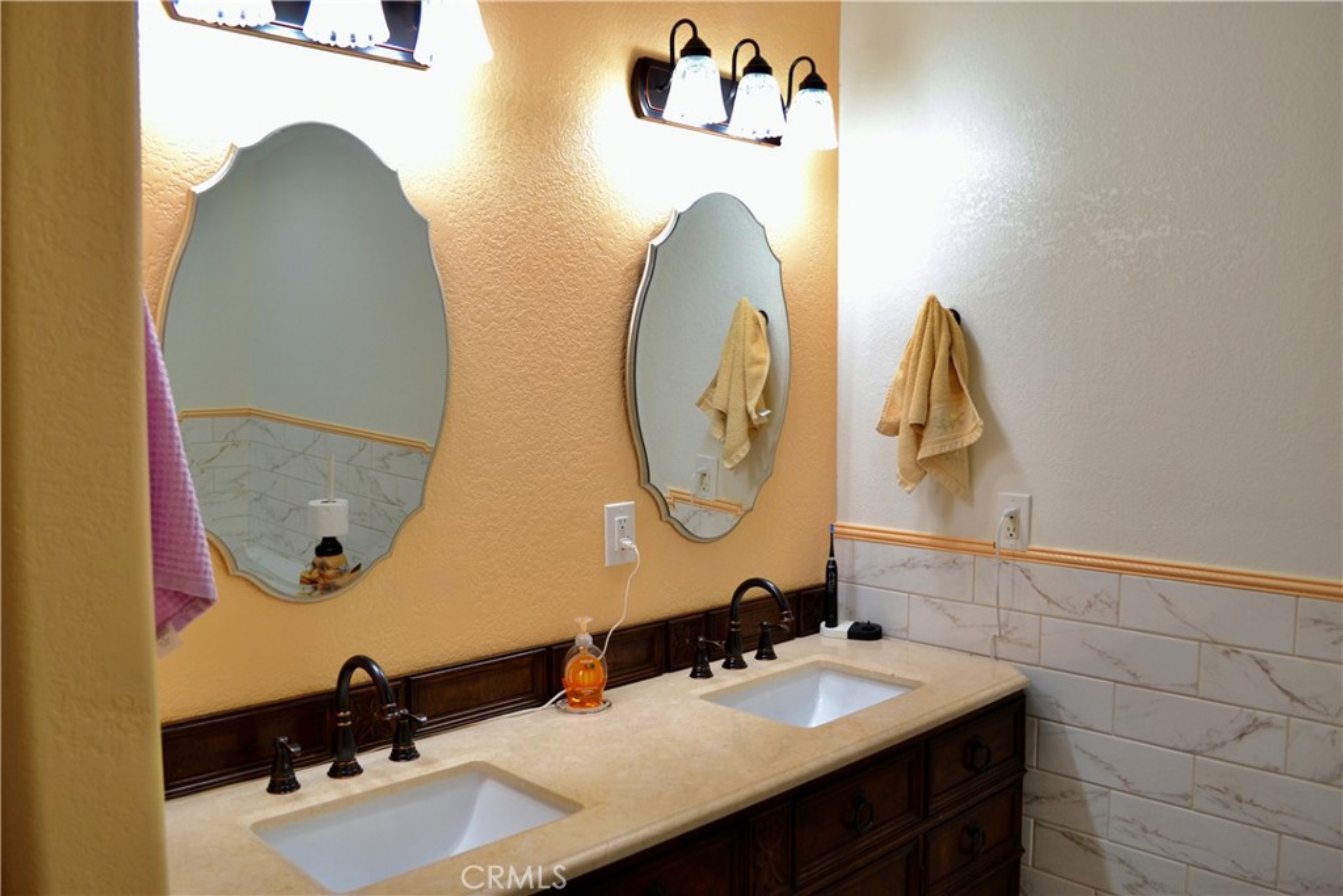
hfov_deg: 67.4
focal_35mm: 27
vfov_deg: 47.9
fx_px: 1007
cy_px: 448
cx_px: 672
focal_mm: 18
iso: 400
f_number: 4
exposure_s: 1/80
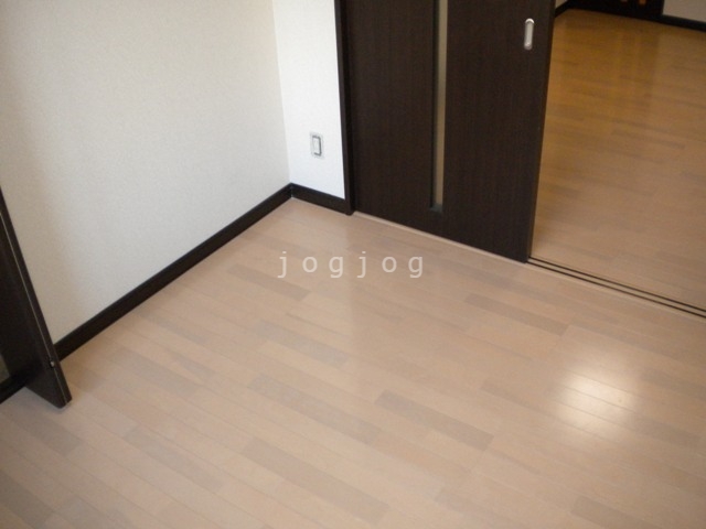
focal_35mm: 35
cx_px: 353
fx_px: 714
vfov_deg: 40.7
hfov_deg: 52.6
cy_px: 264
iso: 390
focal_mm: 6.3
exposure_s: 1/58.6
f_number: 3.1
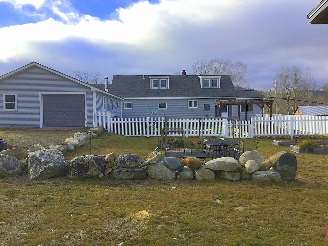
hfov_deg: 58.4
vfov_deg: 45.4
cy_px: 123
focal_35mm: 31
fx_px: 294
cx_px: 164
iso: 25
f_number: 2.4
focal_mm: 3.3
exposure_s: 1/1131
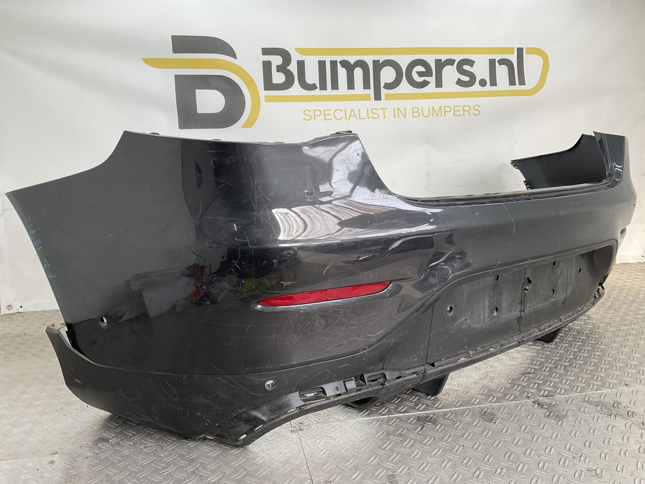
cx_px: 322
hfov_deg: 61.7
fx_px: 540
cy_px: 242
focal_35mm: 29
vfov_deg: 48.2
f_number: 1.8
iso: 20
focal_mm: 3
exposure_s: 1/120
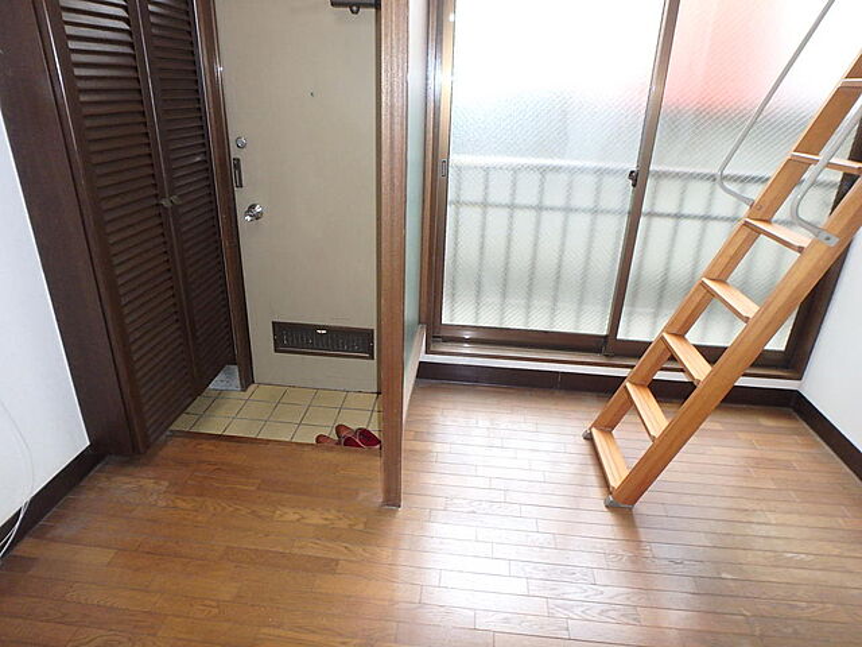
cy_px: 324
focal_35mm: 21
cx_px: 431
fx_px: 523
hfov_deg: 79.0
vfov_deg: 63.4
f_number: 3.5
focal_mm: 3.7
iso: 320
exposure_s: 1/30
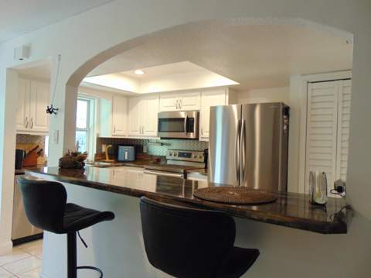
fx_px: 268
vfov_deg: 54.8
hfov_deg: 69.4
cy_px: 139
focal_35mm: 25
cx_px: 186
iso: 200
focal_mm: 4.5
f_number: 3
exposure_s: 1/30
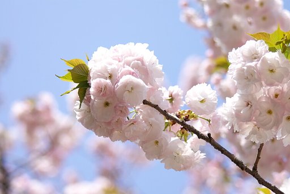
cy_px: 97
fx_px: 1185
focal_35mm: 147
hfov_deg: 14.0
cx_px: 145
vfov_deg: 9.3
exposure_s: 1/1000
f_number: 5.6
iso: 200
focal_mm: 98
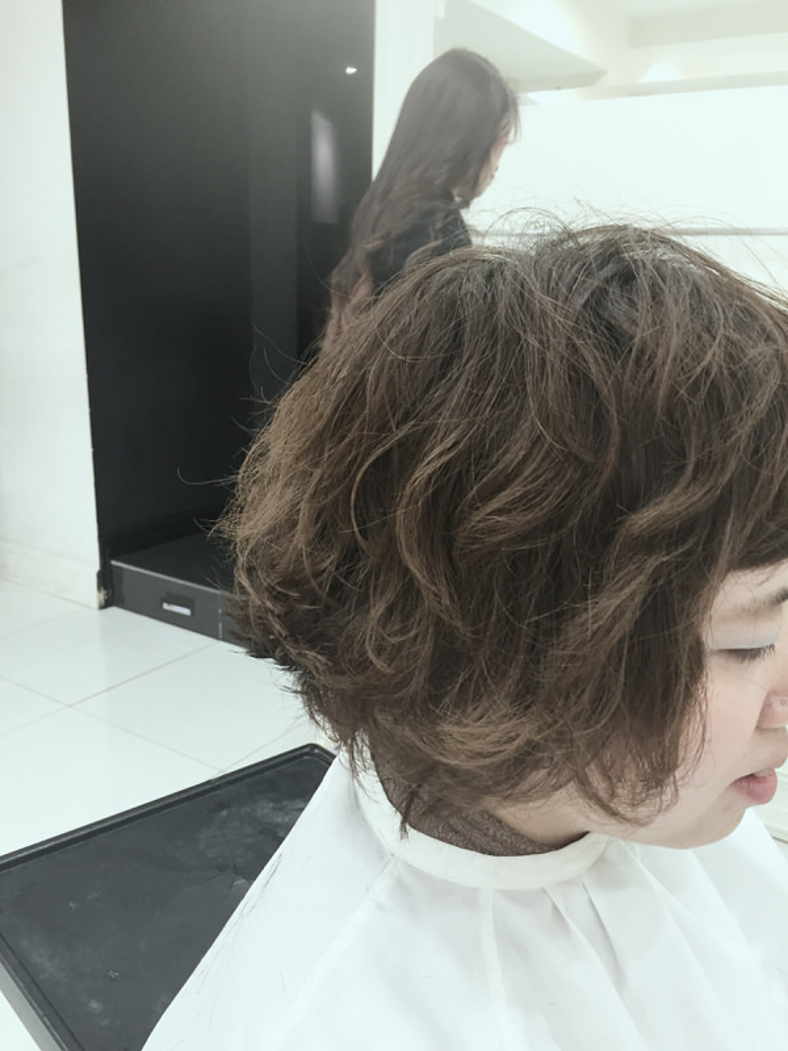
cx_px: 394
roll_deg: -0.2
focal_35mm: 29
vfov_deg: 61.7
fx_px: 880
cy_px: 526
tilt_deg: -13.3
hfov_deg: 48.2
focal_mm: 4.15
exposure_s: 1/30
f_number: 2.2
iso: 125
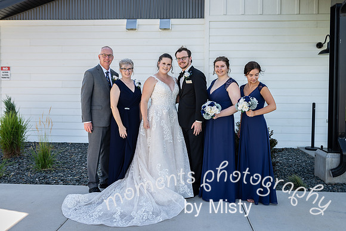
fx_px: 336
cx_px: 173
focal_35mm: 35
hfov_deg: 54.6
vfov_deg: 37.9
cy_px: 105
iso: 100
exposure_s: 1/160
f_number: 3.2
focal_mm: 32
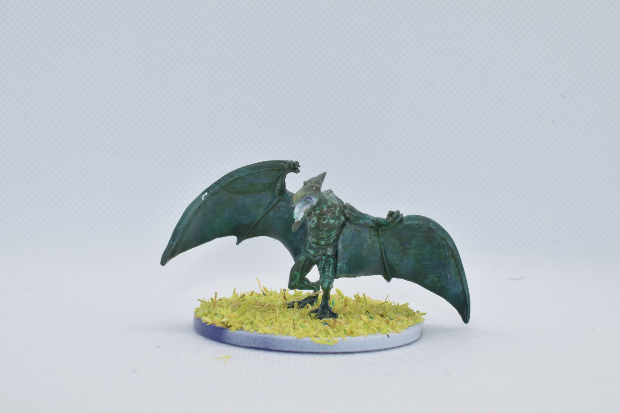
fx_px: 1033
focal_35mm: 60
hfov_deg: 33.4
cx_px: 310
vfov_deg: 22.6
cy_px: 206
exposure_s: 1/125
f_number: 16
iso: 800
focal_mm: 40
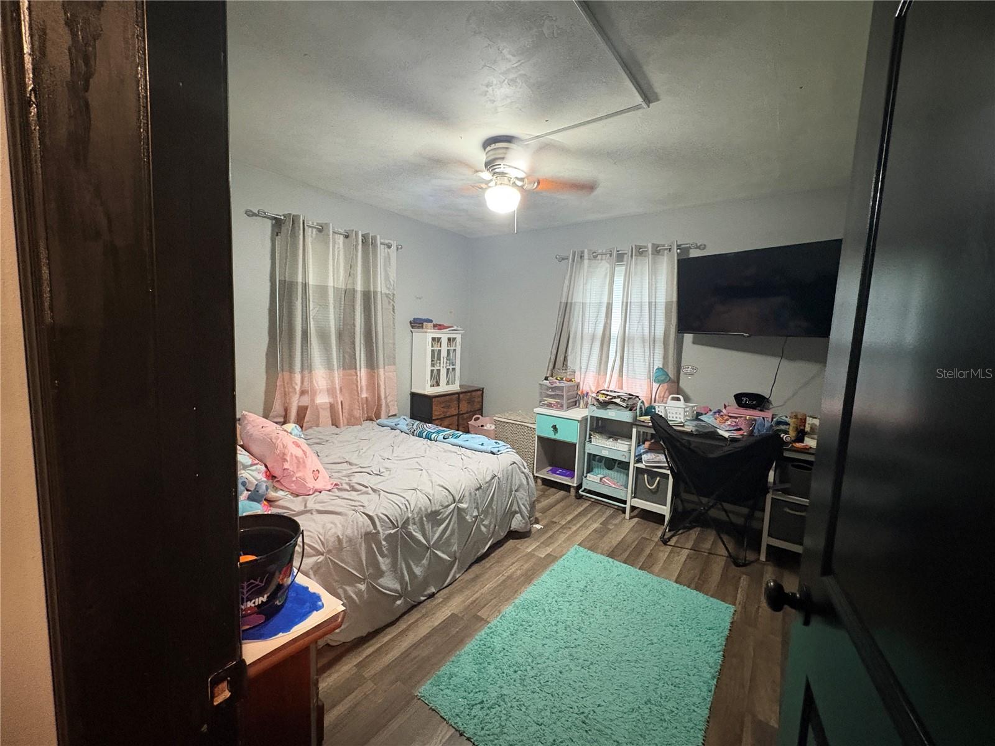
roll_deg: -1.7
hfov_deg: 102.1
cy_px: 373
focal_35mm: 14
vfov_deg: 85.7
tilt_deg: -6.1
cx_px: 498
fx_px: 402
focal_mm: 2.22
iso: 640
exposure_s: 1/40
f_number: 2.2
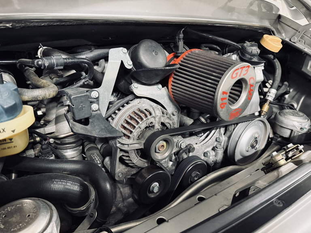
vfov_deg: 56.8
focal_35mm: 24
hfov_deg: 71.6
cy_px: 116
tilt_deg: -25.0
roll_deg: -3.2
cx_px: 156
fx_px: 216
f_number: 1.78
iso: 640
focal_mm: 6.76
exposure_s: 1/33
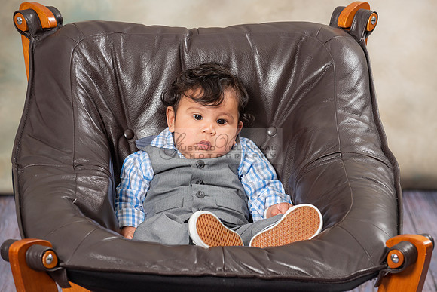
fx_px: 1959
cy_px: 152
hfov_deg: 12.7
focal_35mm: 161
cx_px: 227
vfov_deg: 8.5
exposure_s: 1/125
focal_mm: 155
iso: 200
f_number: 5.6
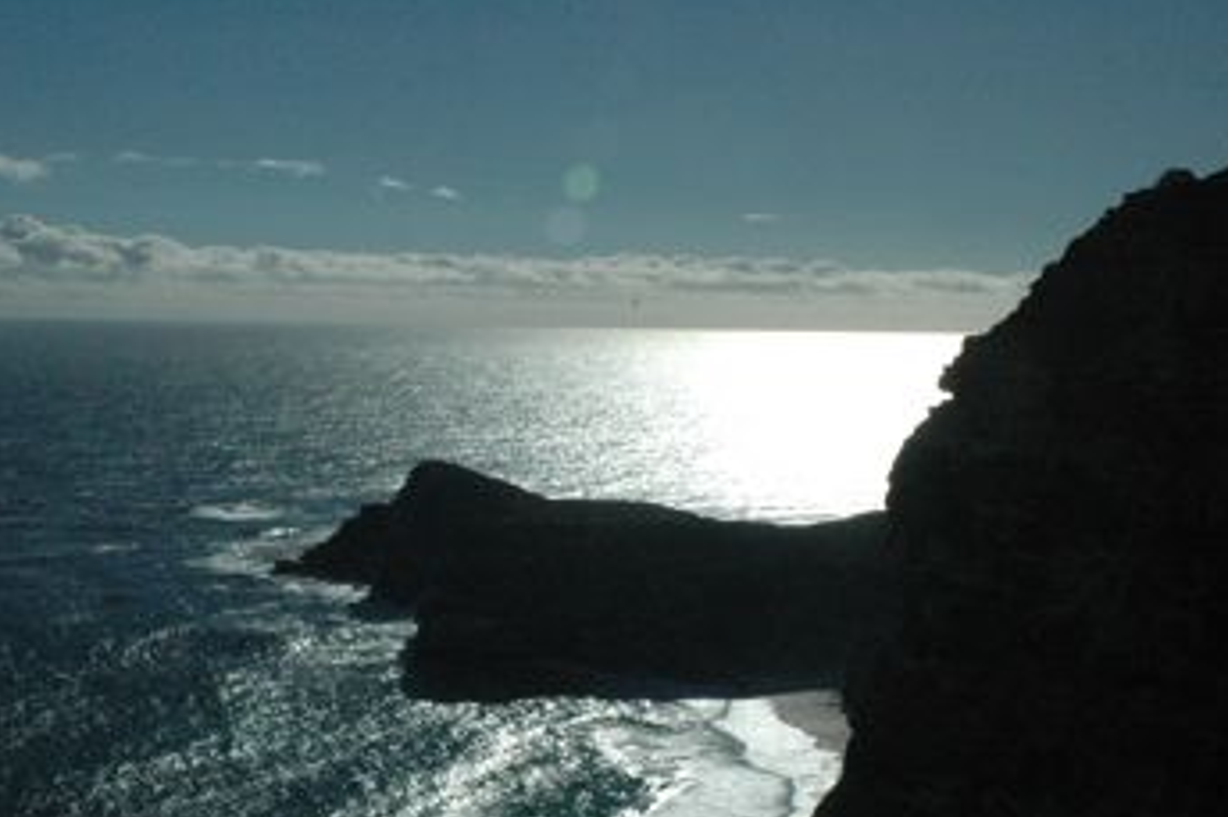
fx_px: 2341
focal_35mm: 69
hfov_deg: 29.3
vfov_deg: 19.8
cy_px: 521
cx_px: 450
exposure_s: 1/1000
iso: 1600
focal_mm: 35
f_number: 22
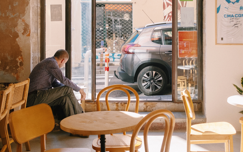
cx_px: 126
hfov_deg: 40.3
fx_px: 331
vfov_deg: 25.8
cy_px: 82
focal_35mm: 50
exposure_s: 1/1800
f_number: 3.2
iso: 800
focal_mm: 21.7
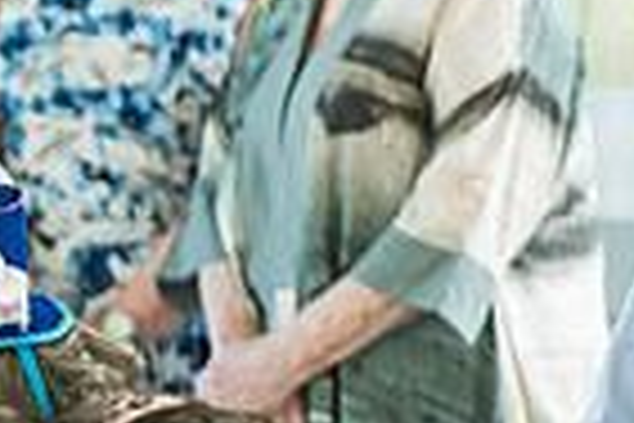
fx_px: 14528
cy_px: 583
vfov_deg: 1.7
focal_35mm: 825
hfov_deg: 2.5
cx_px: -504
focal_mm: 200
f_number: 4
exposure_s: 1/160
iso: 640
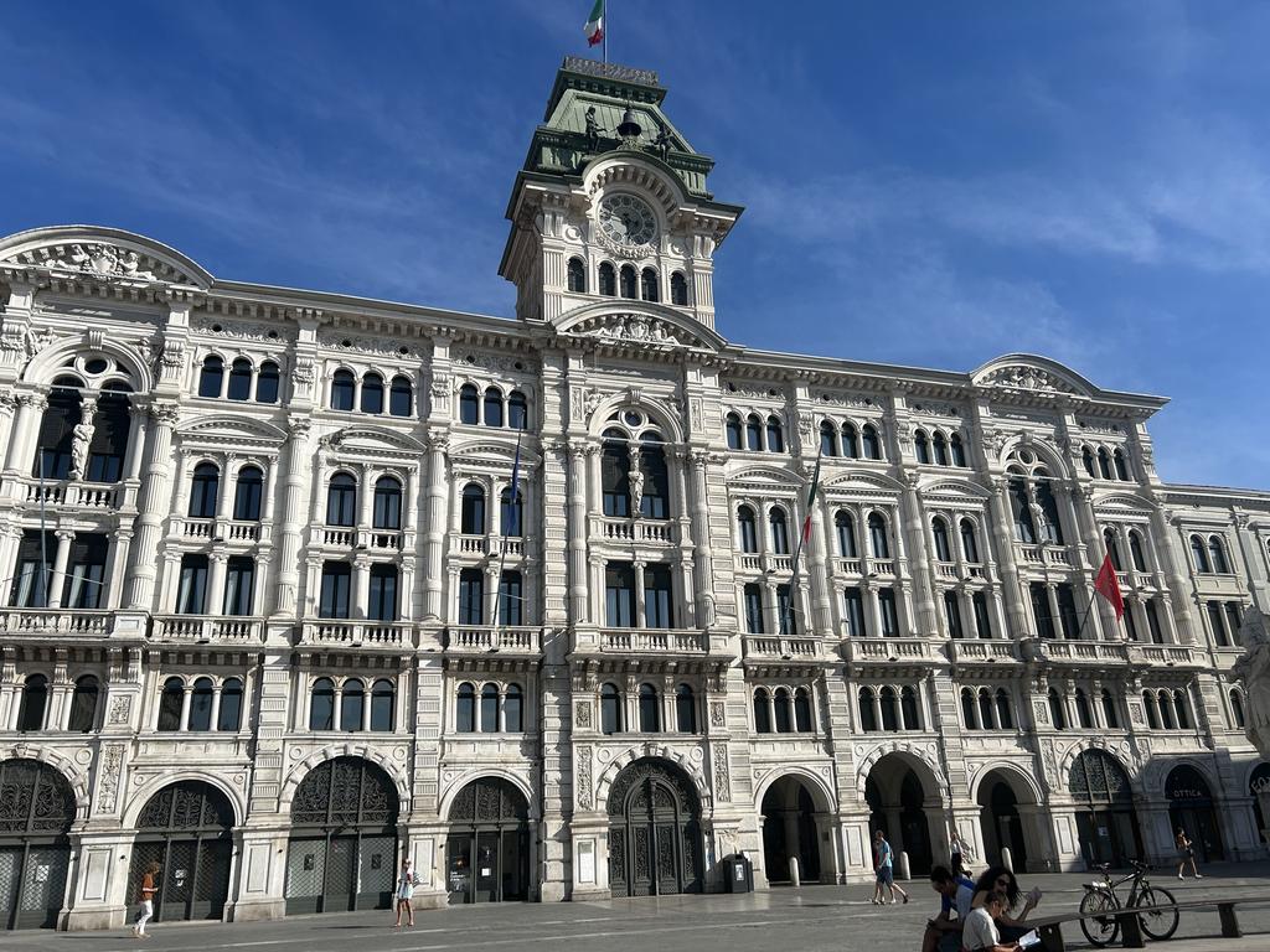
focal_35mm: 26
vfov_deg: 53.1
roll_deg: +1.3
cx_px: 635
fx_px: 954
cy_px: 476
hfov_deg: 67.3
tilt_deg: +20.1
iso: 50
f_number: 1.5
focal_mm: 5.7
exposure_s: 1/6211
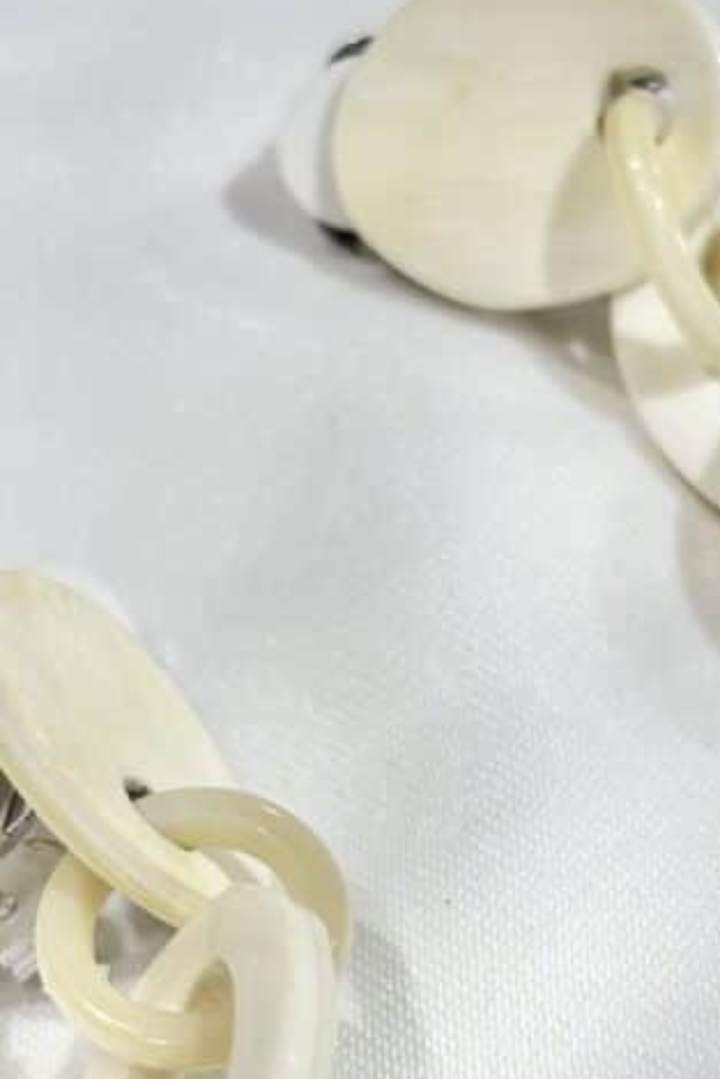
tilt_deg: -42.9
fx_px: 3537
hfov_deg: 11.6
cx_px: 589
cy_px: 946
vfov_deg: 17.1
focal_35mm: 118
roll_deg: +10.2
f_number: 1.6
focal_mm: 5.96
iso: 32
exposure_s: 1/288
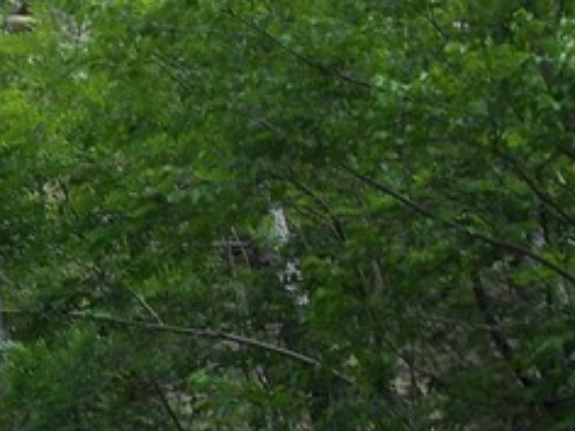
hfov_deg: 11.1
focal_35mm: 173
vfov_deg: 8.6
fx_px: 2874
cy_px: 134
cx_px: -229
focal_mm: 7.2
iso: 80
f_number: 3.6
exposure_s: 1/80
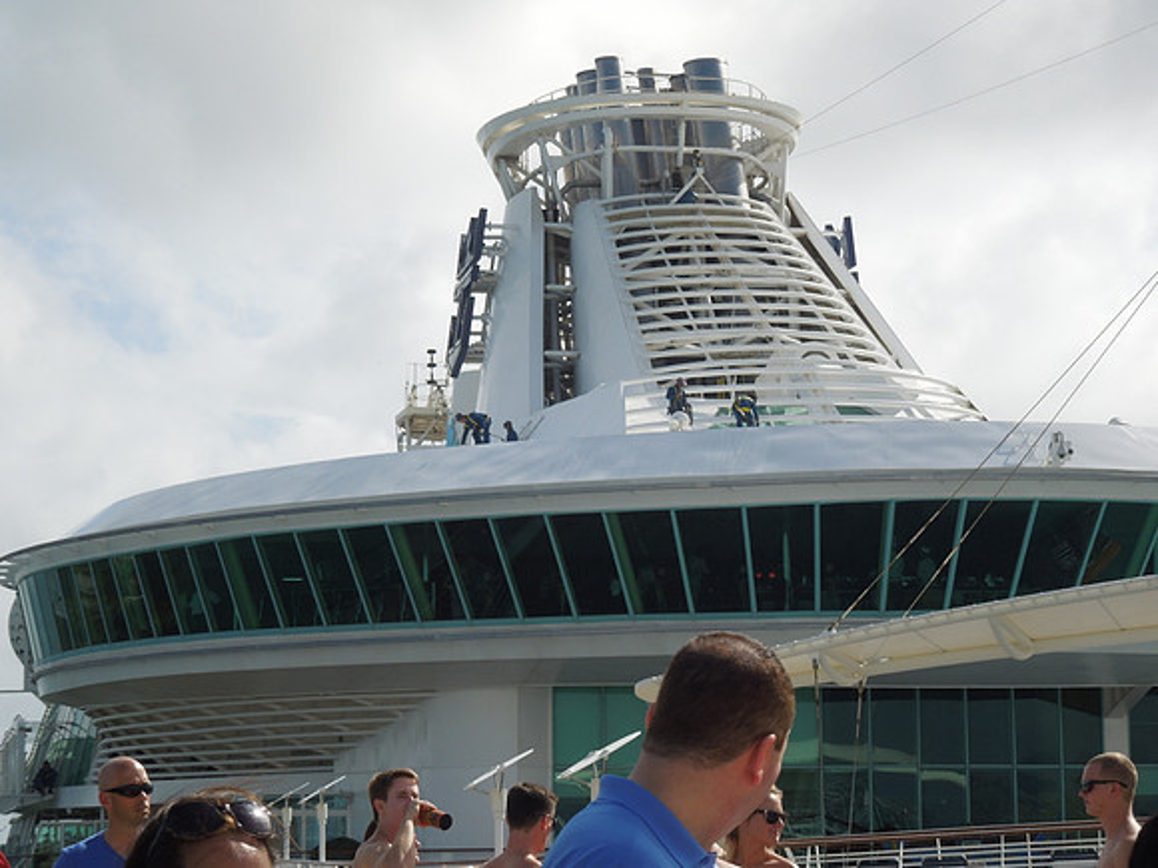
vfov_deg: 14.0
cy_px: 434
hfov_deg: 18.5
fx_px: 3546
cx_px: 579
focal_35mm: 106
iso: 100
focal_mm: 19.1
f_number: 9.4
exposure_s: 1/250
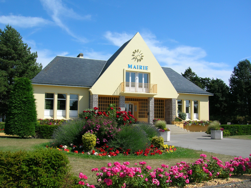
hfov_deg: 54.0
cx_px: 126
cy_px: 94
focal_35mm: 34
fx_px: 247
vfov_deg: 41.8
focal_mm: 5.7
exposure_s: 1/404
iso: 50
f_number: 4.9
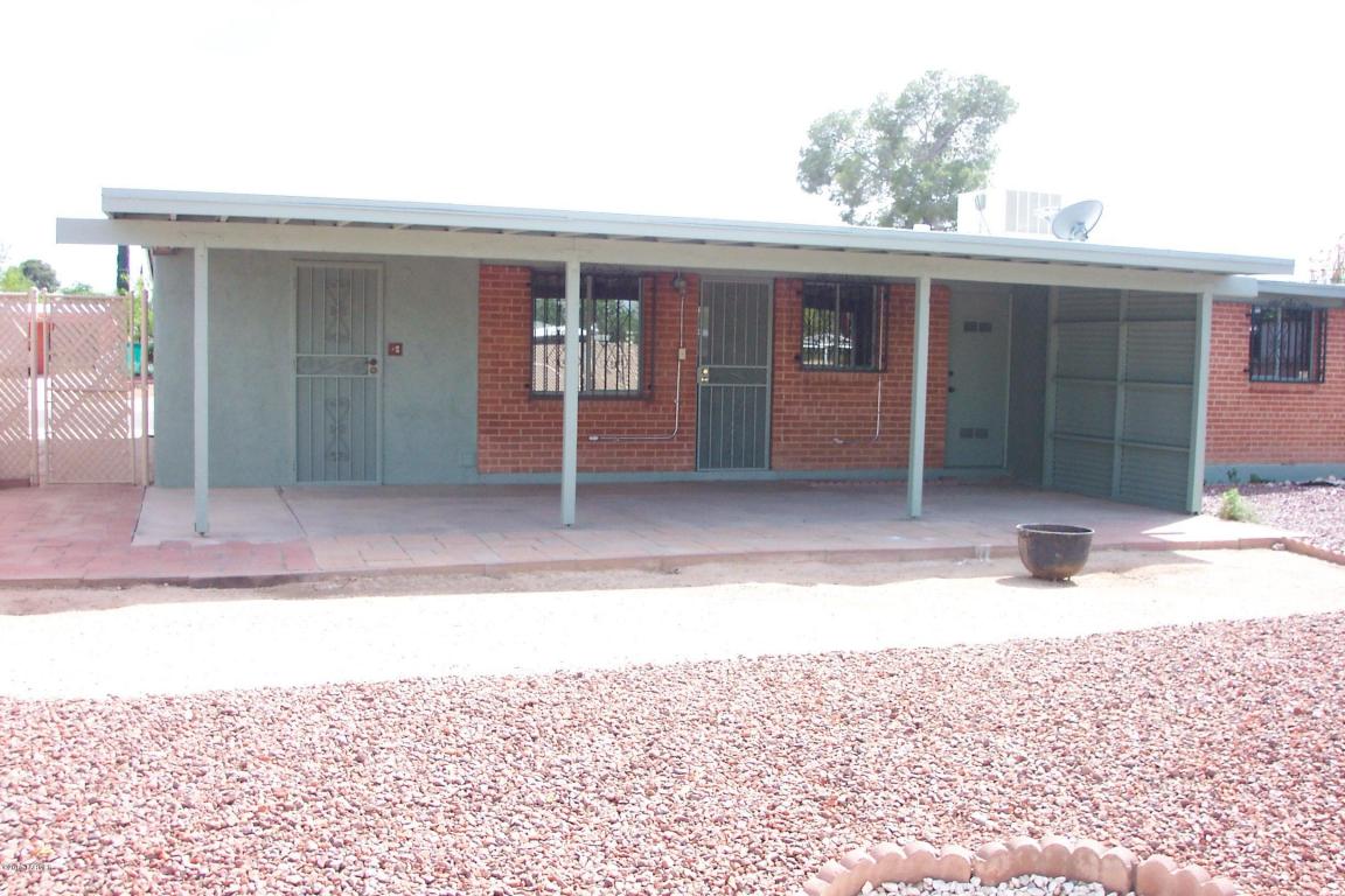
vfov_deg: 37.9
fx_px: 1308
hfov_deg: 54.4
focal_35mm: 35
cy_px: 448
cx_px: 672
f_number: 2.8
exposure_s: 1/500
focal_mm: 7.5
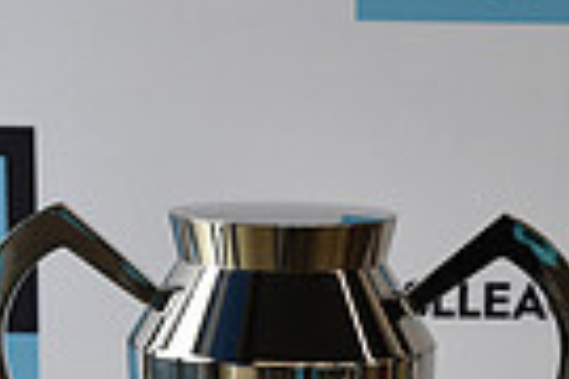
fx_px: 2861
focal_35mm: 181
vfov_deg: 7.3
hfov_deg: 11.3
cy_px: 802
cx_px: 413
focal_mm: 42
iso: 400
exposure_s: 1/80
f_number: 4.5
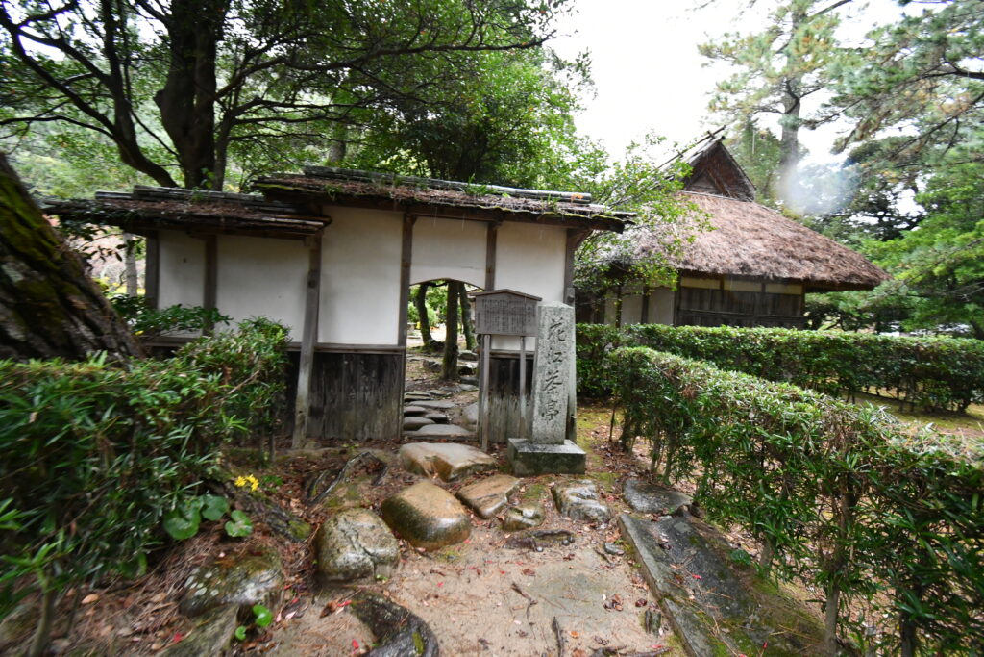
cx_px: 492
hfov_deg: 100.4
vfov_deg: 77.3
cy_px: 328
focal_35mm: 15
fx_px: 410
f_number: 4.5
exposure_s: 1/125
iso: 1800
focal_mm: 10
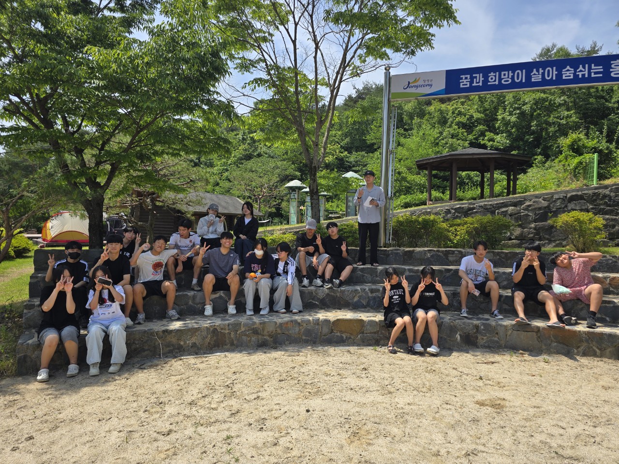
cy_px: 232
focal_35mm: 23
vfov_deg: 58.9
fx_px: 411
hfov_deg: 73.9
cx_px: 310
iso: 12
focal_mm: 6.3
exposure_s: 1/714
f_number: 1.7
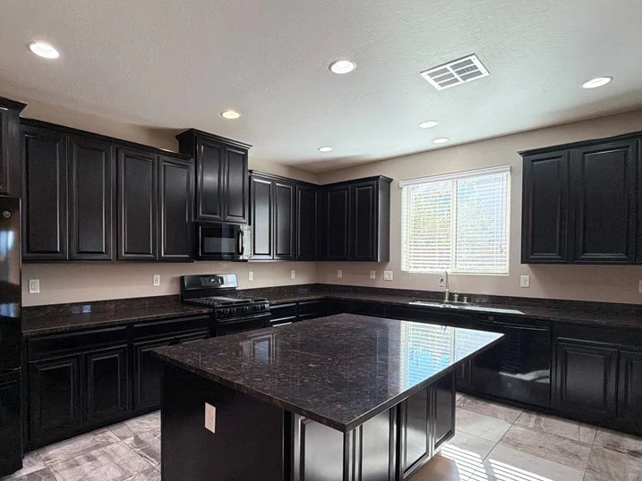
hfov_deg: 81.0
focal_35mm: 20
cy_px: 267
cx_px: 266
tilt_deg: -2.2
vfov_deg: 65.8
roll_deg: +0.2
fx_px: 371
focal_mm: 2.22
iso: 250
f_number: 2.2
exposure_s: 1/120
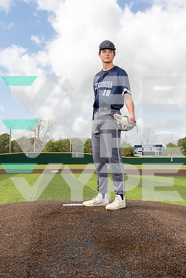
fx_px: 318
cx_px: 93
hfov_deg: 32.6
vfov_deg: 47.4
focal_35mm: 41
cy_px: 139
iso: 250
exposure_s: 1/1250
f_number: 4.5
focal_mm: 41
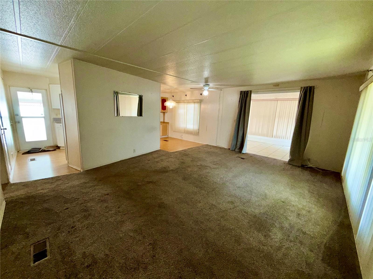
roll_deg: -2.1
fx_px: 151
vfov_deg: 85.7
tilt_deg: -10.4
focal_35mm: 14
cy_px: 140
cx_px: 186
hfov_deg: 102.1
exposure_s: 1/120
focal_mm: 2.22
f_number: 2.2
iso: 125
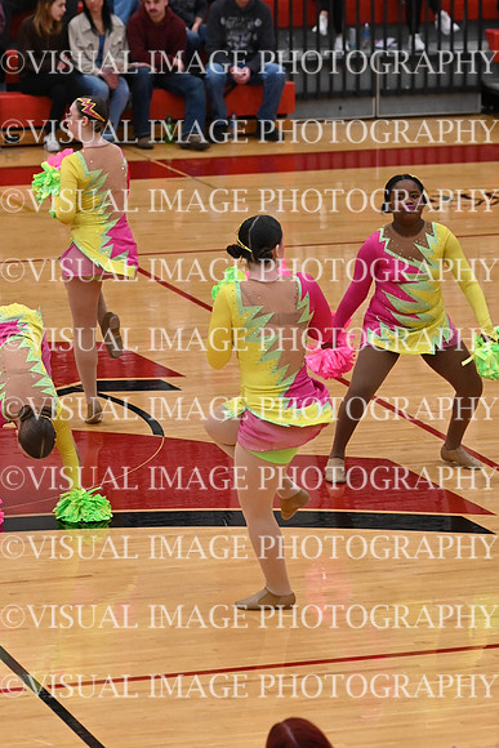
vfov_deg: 11.4
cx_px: 250
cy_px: 374
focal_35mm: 180
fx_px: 3740
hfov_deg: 7.6
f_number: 4
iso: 6400
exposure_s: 1/400
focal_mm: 120
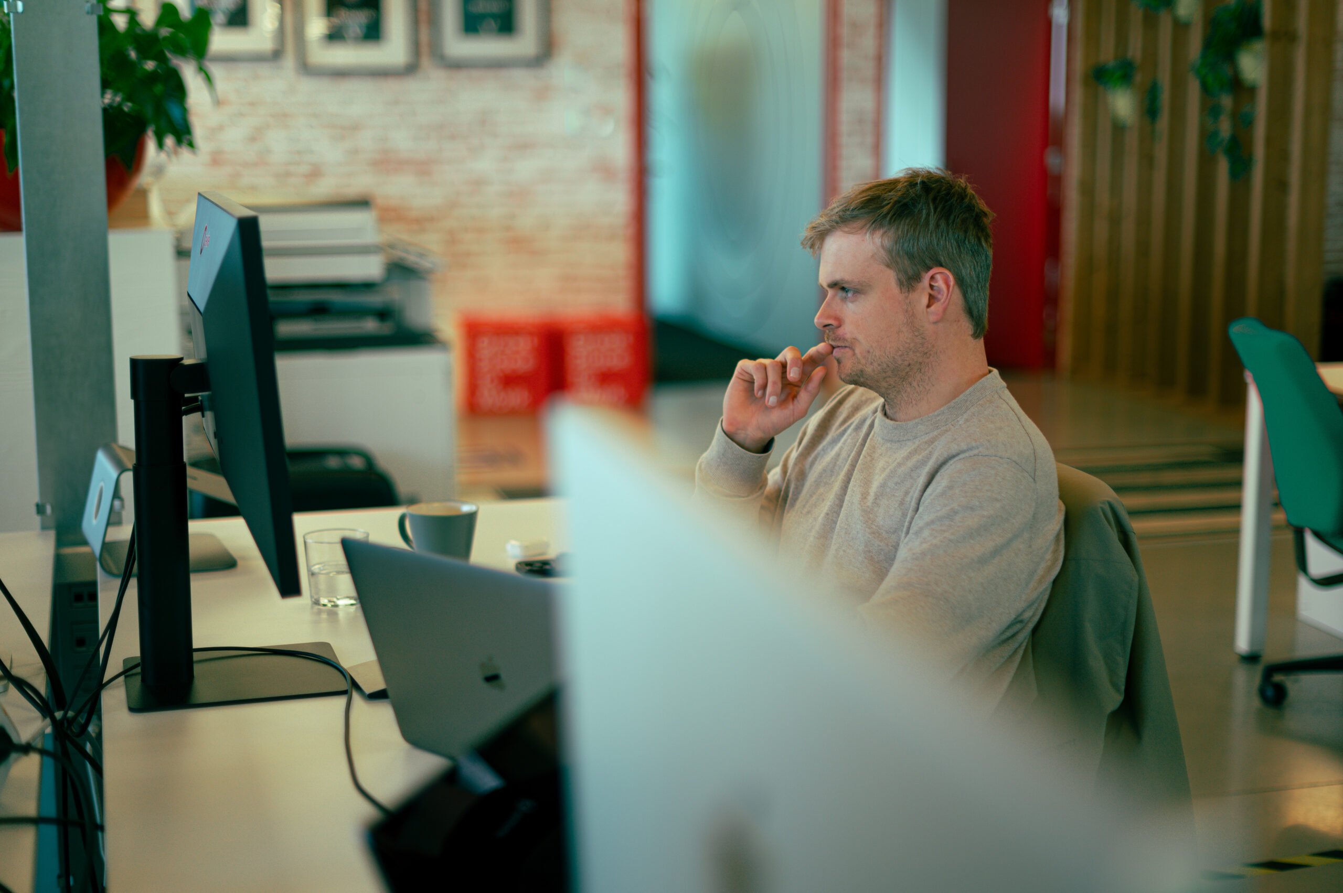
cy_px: 446
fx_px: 1864
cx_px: 672
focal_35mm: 50
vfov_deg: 27.0
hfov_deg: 39.6
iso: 160
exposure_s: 1/200
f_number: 1.6
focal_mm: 50
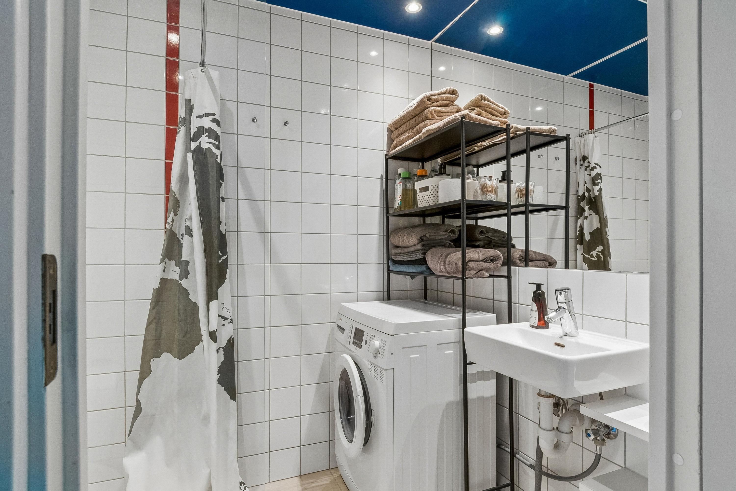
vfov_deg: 67.4
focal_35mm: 18
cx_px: 368
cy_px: 246
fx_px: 368
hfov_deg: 90.0
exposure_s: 1/25
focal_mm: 12
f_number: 10
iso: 200
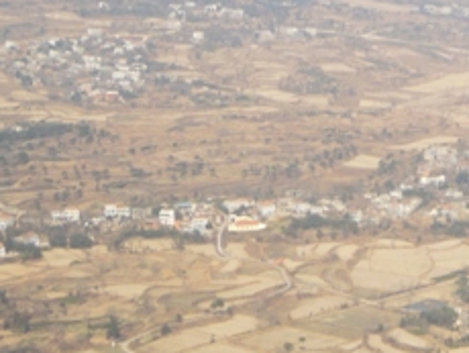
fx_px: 1695
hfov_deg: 14.6
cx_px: 722
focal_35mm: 125
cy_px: 73
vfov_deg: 11.8
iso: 100
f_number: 3
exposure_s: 1/800
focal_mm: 6.4
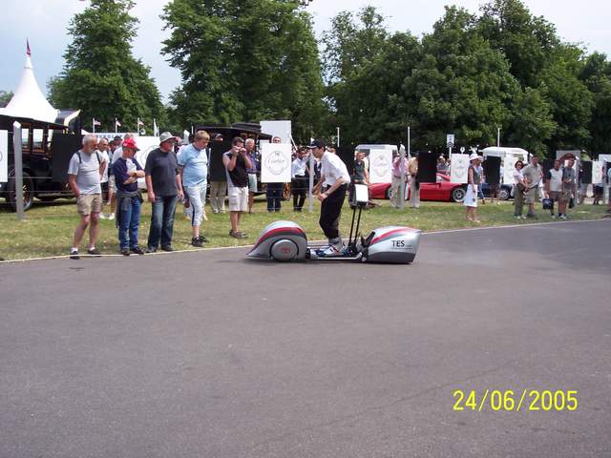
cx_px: 306
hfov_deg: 49.0
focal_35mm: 38
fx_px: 671
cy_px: 229
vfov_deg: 37.7
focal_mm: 8
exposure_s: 1/500
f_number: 4.8
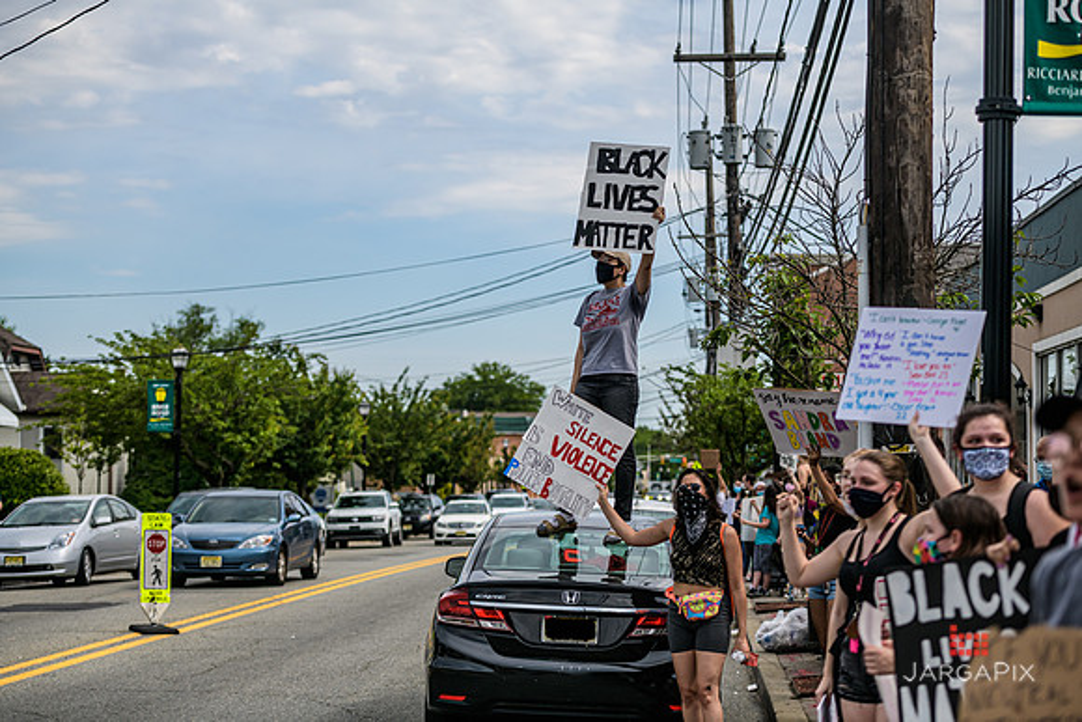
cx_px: 541
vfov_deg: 19.5
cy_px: 361
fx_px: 2104
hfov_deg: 28.8
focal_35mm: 70
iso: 200
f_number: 3.2
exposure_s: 1/6400
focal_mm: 70
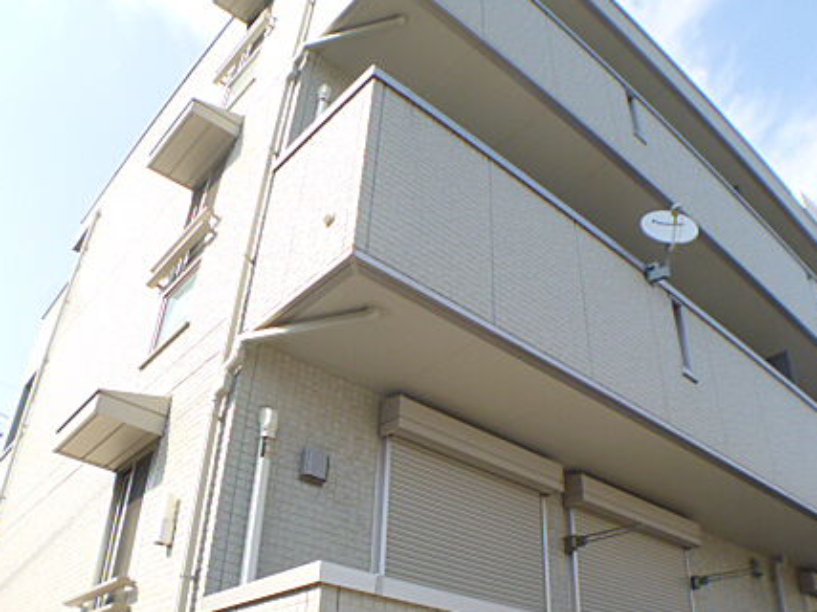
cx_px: 448
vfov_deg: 30.3
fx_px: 1133
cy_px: 300
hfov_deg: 39.6
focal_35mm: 48
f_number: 2.9
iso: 100
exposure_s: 1/400
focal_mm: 5.7
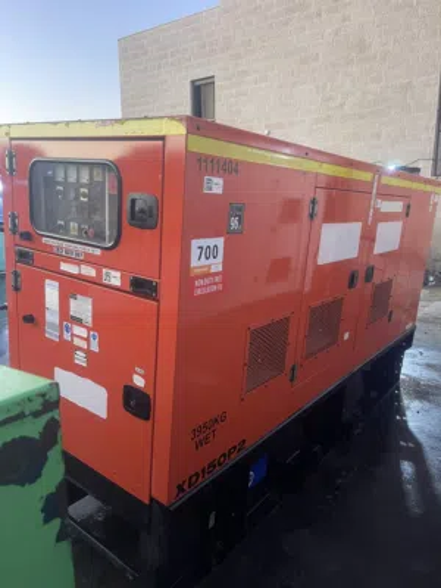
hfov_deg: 54.9
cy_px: 294
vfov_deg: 69.4
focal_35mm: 25
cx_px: 220
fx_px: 425
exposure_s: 1/41
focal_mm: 5.1
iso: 500
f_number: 1.6
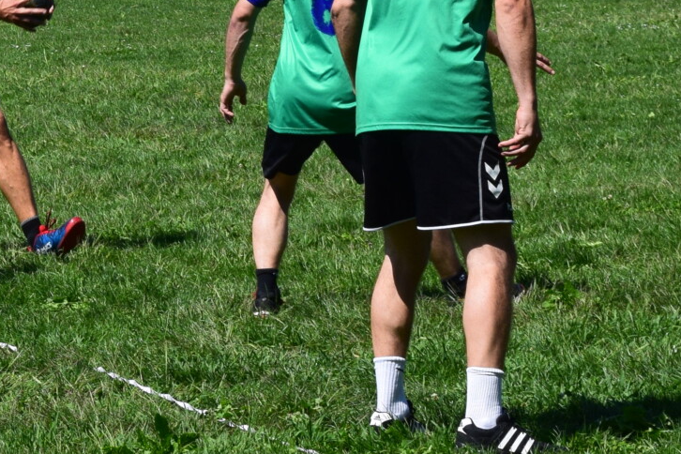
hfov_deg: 7.0
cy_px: -28
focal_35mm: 291
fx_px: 5500
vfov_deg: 4.7
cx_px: -202
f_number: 11
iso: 320
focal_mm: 55
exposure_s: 1/500
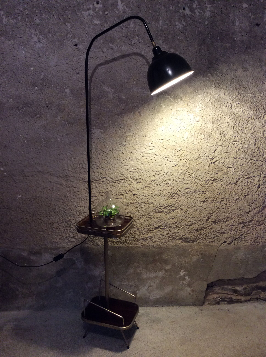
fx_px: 329
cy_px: 178
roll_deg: +1.6
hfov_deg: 44.1
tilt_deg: -14.8
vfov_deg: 56.9
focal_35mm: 32
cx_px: 133
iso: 100
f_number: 2.4
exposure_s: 1/25
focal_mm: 3.3
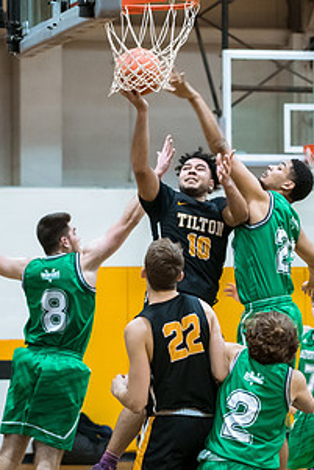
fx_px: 2522
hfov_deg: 7.1
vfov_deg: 10.6
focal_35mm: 193
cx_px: 166
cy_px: 276
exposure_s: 1/400
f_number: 2.8
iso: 3200
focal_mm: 86
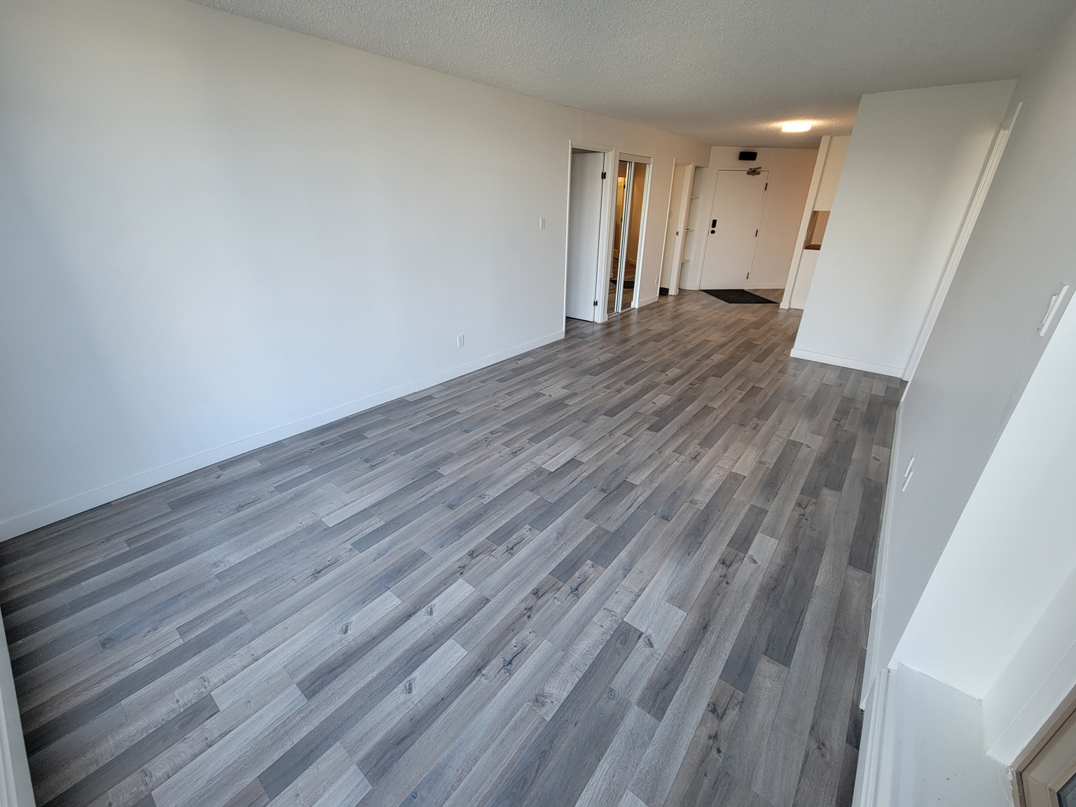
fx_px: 404
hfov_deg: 106.2
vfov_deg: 89.9
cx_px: 538
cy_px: 404
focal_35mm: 13
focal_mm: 2.2
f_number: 2.2
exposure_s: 1/60
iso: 100
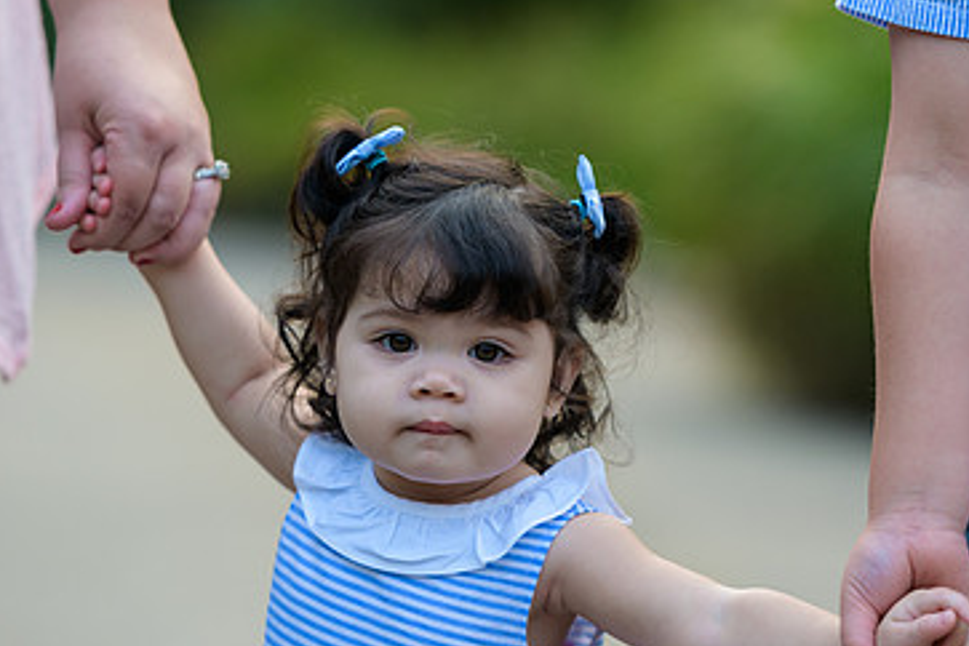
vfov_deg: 5.2
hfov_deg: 7.8
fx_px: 7105
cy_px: 319
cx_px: 470
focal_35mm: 264
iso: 200
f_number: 3.2
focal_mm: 165
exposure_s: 1/200
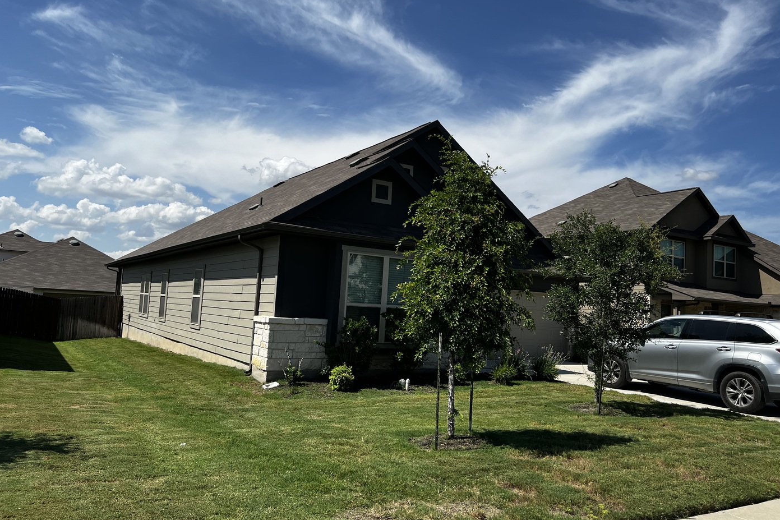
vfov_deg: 46.4
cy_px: 247
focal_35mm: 28
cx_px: 403
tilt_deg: +4.9
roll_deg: -3.3
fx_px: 607
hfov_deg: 65.5
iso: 50
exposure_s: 1/6211
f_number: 1.5
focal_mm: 5.7
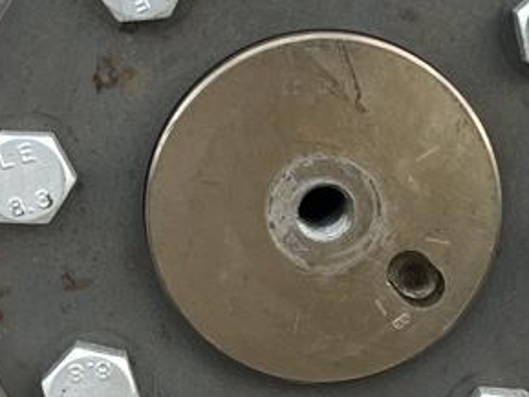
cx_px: 297
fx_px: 1758
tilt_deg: -12.4
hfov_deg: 17.1
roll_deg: +2.9
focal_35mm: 115
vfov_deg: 12.9
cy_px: 156
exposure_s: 1/166
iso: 40
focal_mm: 5.7
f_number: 1.5
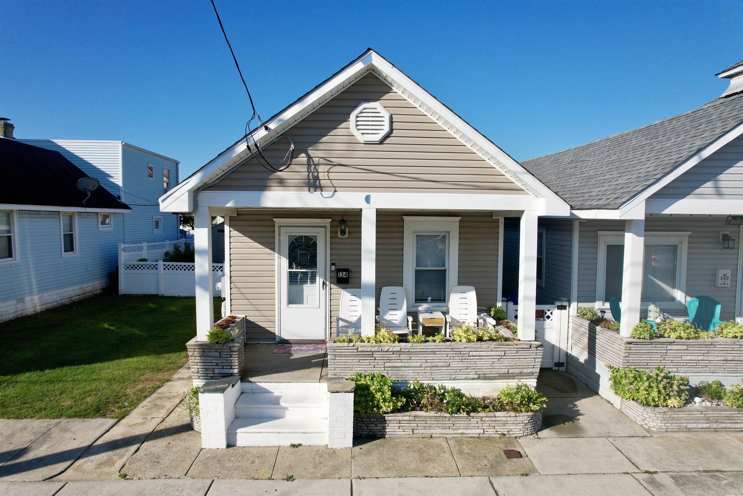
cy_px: 248
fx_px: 454
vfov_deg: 57.2
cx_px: 372
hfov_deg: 78.6
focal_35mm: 22
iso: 150
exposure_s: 1/800
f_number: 2.8
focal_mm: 8.38
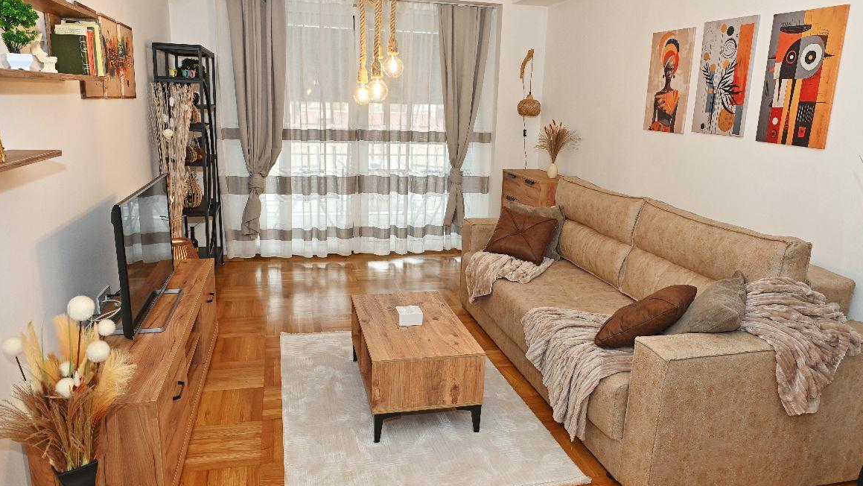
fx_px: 595
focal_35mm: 26
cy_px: 248
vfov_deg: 44.4
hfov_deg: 71.9
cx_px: 433
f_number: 7.1
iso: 800
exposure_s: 1/200
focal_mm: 24
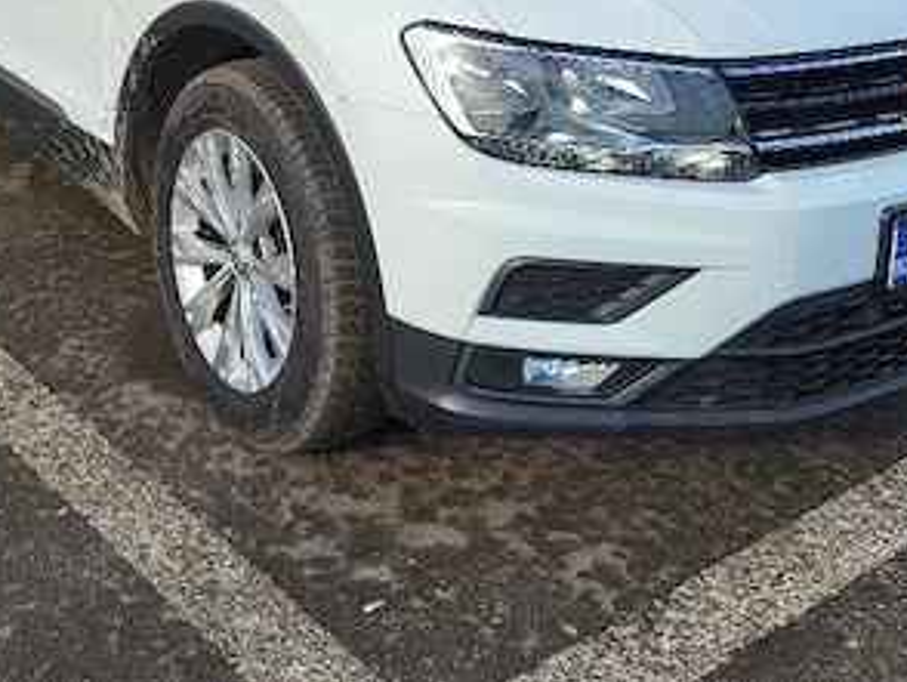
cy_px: -9
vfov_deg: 26.1
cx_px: 342
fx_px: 1390
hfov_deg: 35.9
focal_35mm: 53
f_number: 1.8
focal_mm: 5.4
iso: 40
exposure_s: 1/1250
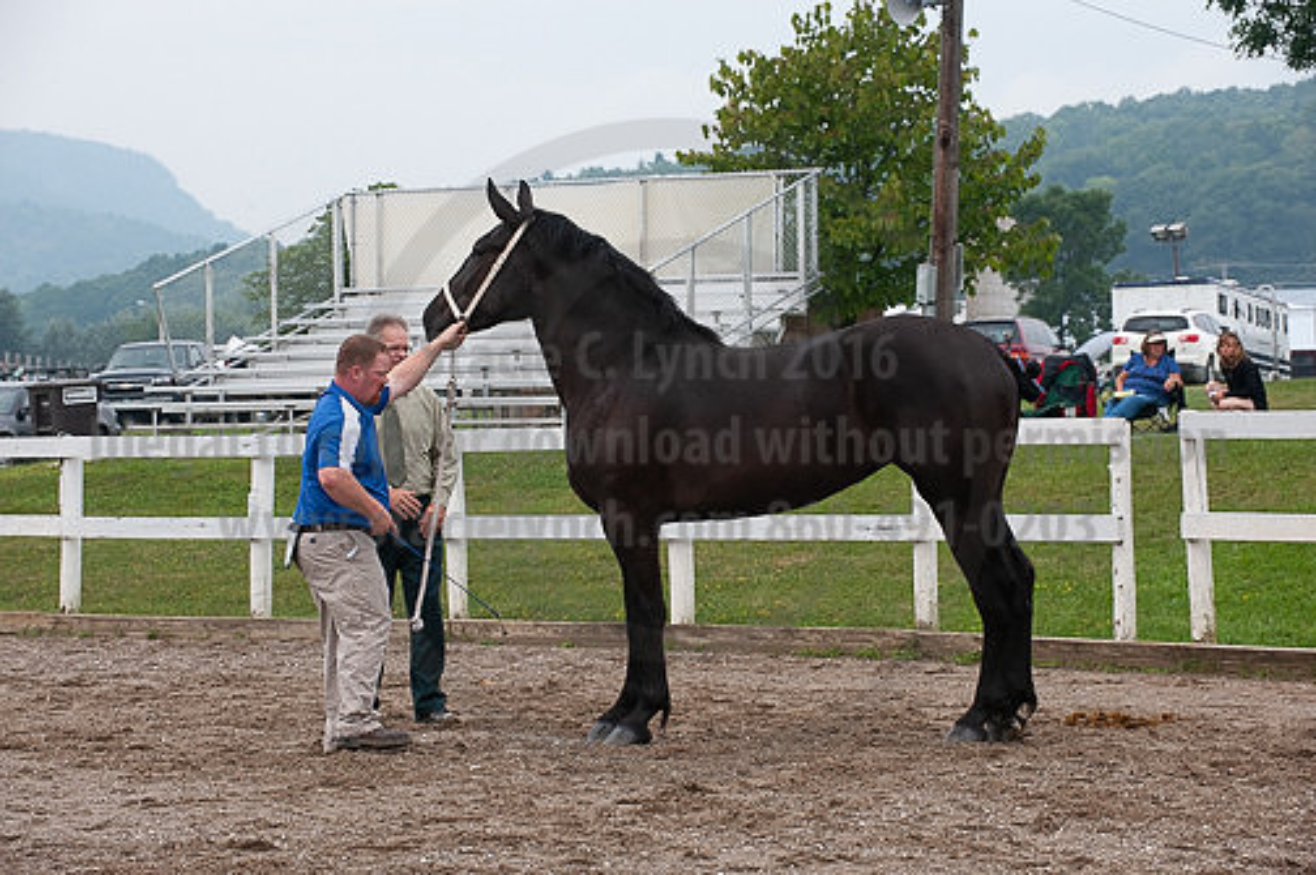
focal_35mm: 130
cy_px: 438
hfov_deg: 15.8
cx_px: 658
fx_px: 4748
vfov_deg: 10.5
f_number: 5.6
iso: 1000
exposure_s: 1/1000
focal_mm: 130
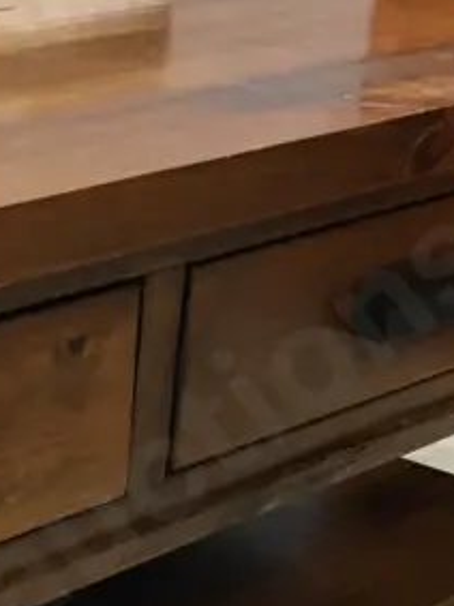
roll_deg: -0.8
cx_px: -64
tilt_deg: -26.3
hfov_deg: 13.7
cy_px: 649
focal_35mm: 105
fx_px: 1838
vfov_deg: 18.1
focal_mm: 4.15
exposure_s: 1/17
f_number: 2.2
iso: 80
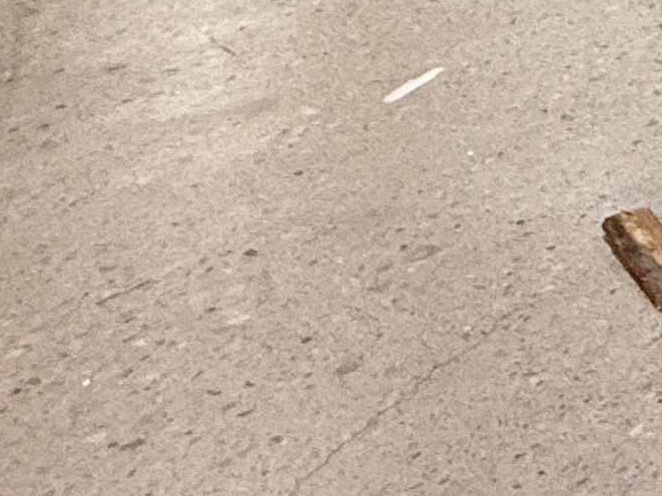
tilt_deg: +6.4
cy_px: -905
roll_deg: -0.7
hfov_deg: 15.4
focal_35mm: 85
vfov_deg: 11.7
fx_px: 1626
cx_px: 1502
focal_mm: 2.22
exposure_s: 1/50
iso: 320
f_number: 2.2
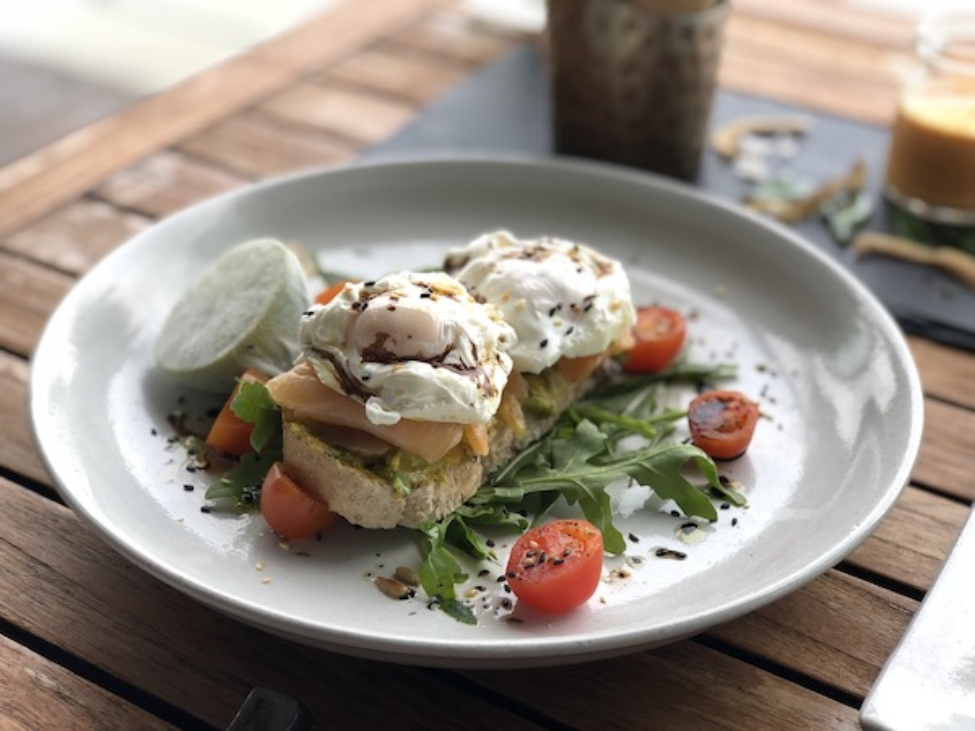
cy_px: 366
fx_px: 1605
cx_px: 488
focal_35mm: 57
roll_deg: -2.3
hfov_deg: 33.8
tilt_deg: -33.6
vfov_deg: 25.7
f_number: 2.8
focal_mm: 6.6
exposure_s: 1/120
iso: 32
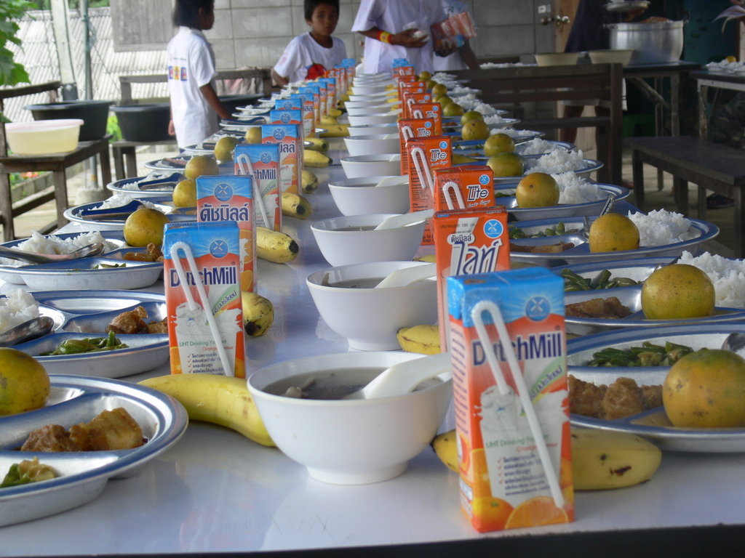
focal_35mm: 61
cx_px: 372
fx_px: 1313
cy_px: 279
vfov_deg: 24.0
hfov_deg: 31.7
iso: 80
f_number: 4.5
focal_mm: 12.8
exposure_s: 1/100
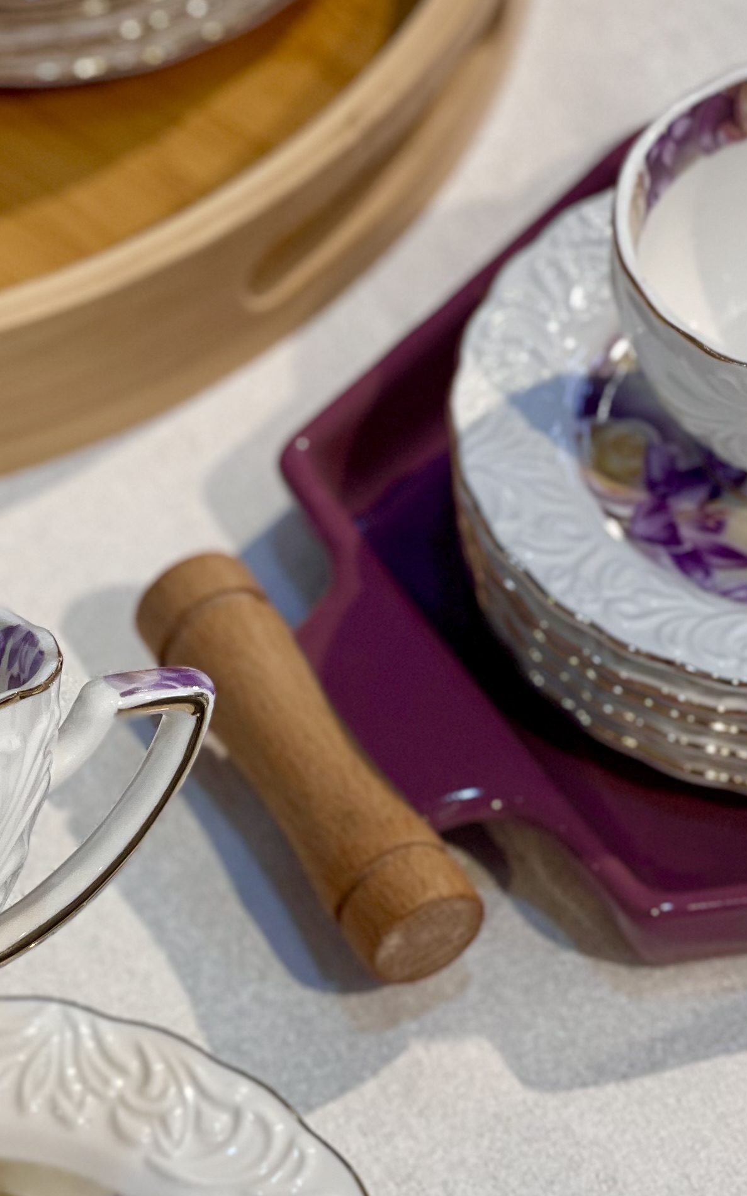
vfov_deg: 14.4
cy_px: 996
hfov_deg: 9.0
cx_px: -116
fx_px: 4692
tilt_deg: -53.7
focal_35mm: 144
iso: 50
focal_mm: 7.5
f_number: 2.2
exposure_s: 1/100
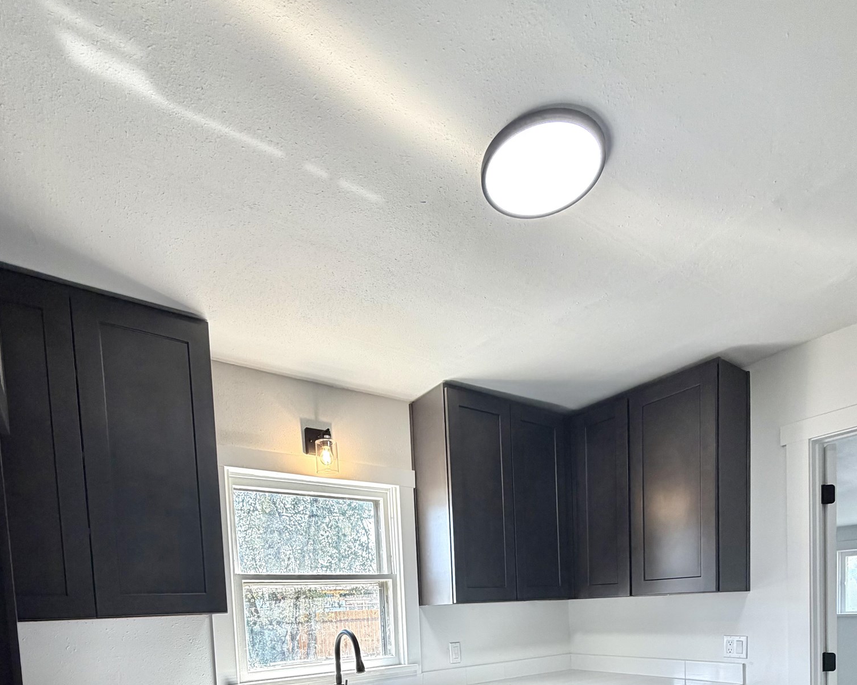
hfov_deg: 77.6
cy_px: 644
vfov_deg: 54.8
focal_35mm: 21
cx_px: 438
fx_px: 533
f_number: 2.2
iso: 100
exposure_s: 1/120
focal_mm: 2.22
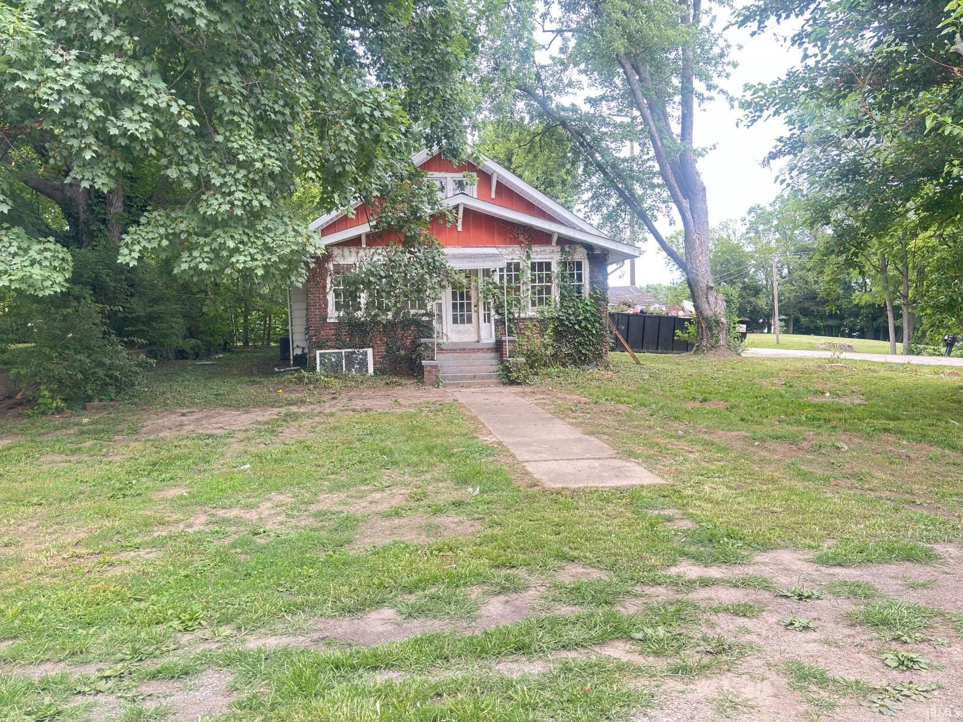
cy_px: 361
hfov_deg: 67.3
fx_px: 723
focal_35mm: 26
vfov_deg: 53.1
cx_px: 482
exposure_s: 1/60
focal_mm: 5.96
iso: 80
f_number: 1.6
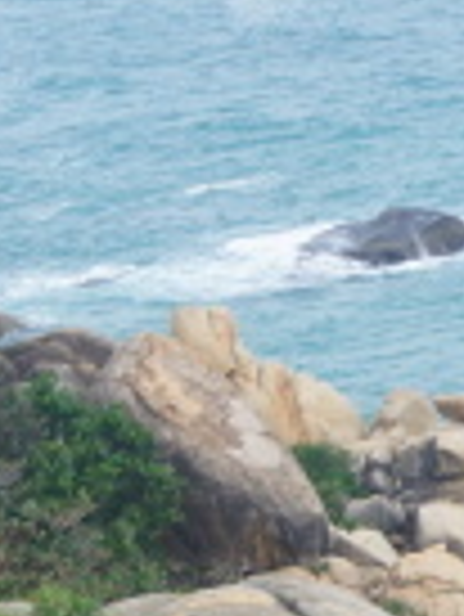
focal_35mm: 248
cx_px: 1626
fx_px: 4418
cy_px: 1281
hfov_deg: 5.5
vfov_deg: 7.6
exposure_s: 1/80
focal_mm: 23
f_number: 9
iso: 100
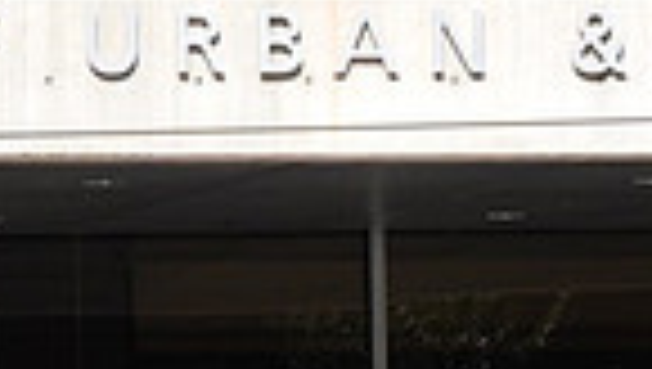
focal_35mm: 660
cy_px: 218
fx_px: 11427
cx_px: 594
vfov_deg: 1.8
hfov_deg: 3.3
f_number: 5.6
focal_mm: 105
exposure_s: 1/800
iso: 320
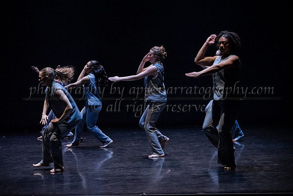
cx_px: 146
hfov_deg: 27.0
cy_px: 98
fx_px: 611
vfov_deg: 18.2
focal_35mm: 75
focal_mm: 75
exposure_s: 1/400
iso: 6400
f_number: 4
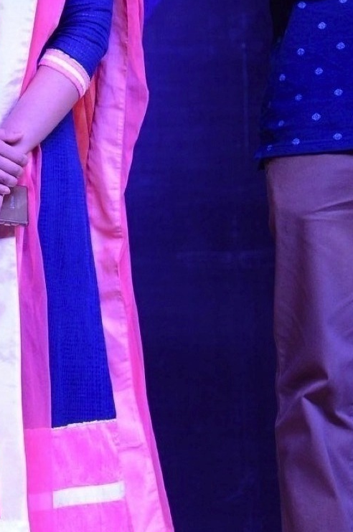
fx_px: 5672
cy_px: 223
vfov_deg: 5.4
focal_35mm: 384
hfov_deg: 3.6
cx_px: -70
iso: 2000
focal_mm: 105
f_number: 5.6
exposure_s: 1/125
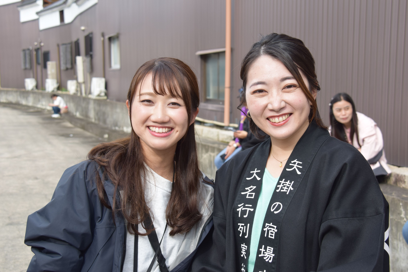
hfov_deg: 30.5
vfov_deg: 20.6
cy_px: 136
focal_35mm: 66
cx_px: 204
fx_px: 748
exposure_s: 1/250
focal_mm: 44
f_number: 8
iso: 320
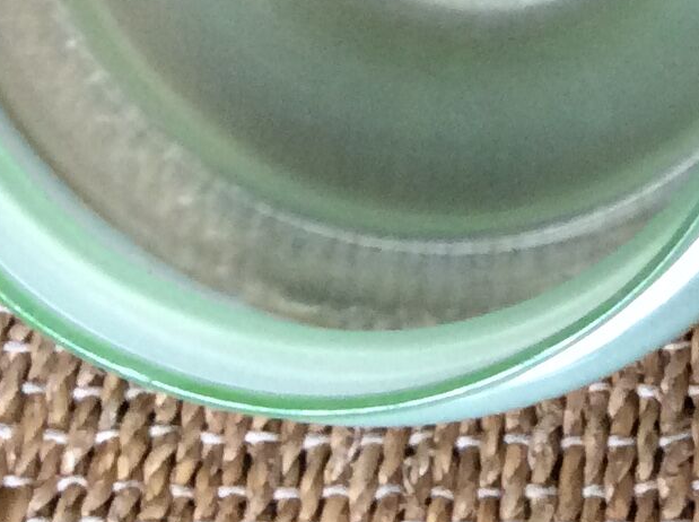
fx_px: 2701
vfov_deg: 10.5
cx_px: 870
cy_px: -379
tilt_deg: -51.9
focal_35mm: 134
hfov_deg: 14.2
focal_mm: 3.3
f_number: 2.4
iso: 100
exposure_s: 1/25
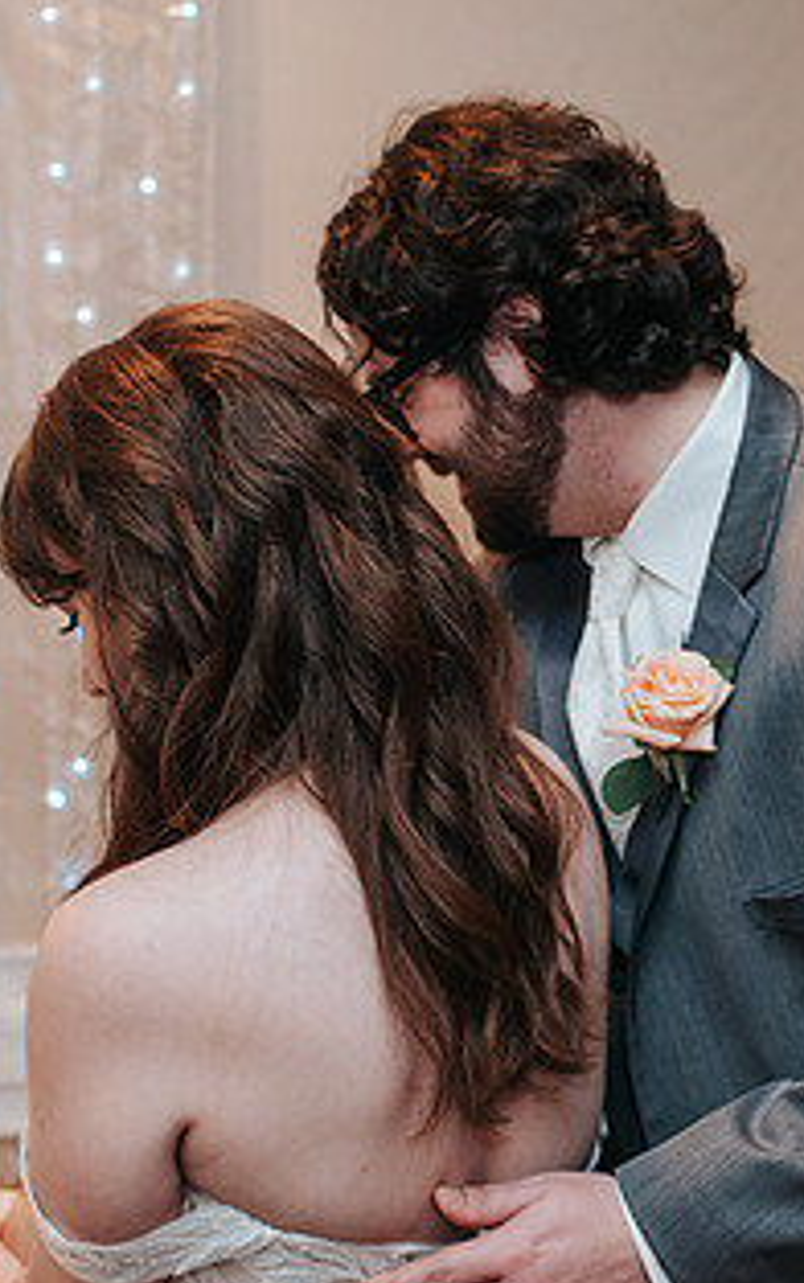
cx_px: 677
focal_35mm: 71
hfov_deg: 18.2
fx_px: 2486
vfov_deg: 28.9
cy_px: 755
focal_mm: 35
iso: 800
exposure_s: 1/160
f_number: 2.8
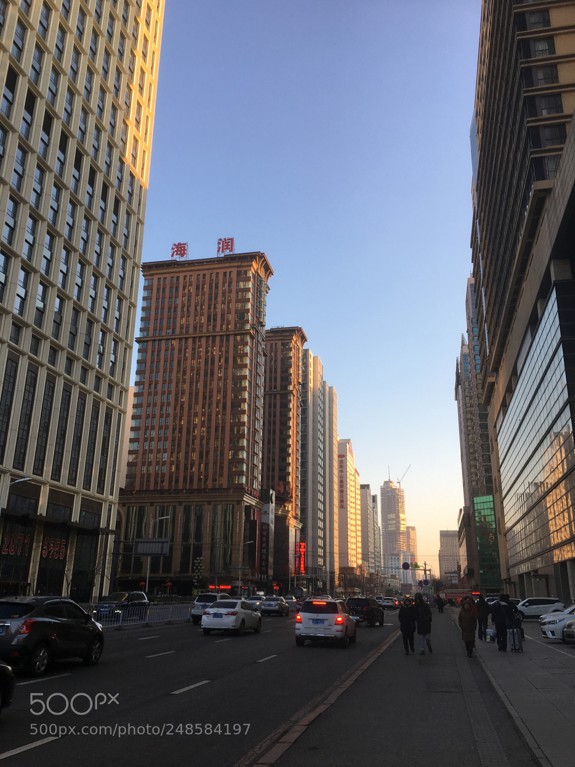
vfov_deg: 61.7
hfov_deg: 48.2
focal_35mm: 29
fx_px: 642
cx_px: 288
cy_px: 384
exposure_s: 1/199
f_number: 2.2
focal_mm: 4.15
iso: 25
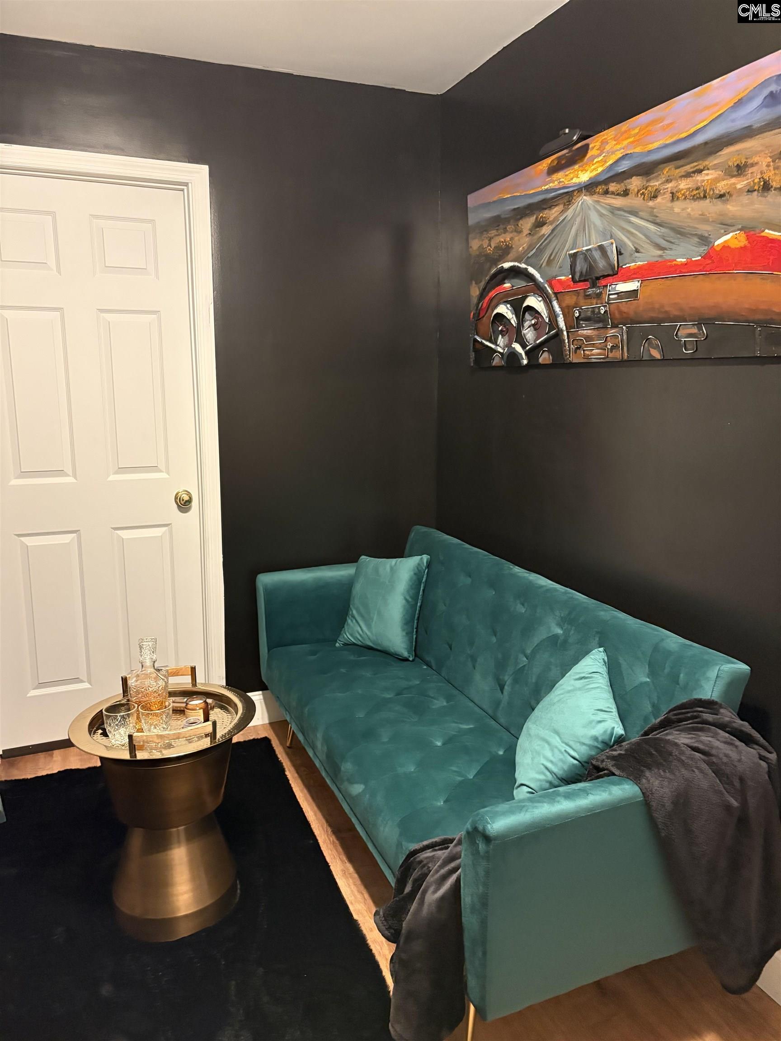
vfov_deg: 67.3
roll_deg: +0.0
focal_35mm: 26
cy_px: 520
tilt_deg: -10.1
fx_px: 782
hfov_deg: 53.1
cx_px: 390
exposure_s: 1/40
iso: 640
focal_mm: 5.96
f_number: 1.6
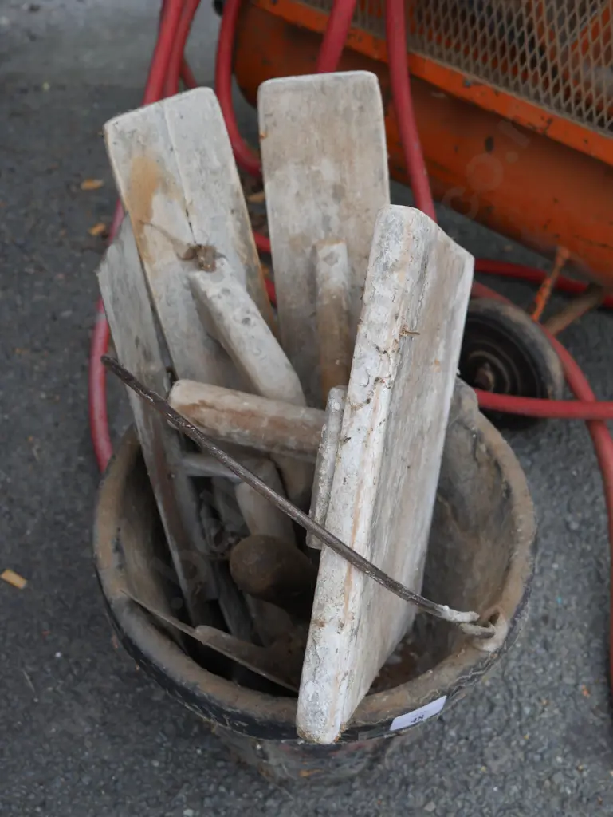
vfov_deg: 42.9
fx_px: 1038
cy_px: 408
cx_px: 306
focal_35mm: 44
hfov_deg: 32.9
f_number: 5
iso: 200
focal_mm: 22
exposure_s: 1/125
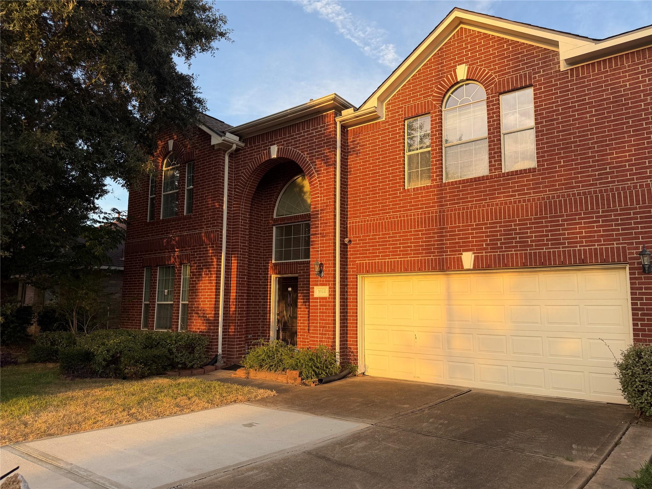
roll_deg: -0.1
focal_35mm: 24
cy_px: 244
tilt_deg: +7.0
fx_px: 452
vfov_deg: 56.8
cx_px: 326
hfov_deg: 71.6
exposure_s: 1/607
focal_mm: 6.76
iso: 80
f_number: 1.78
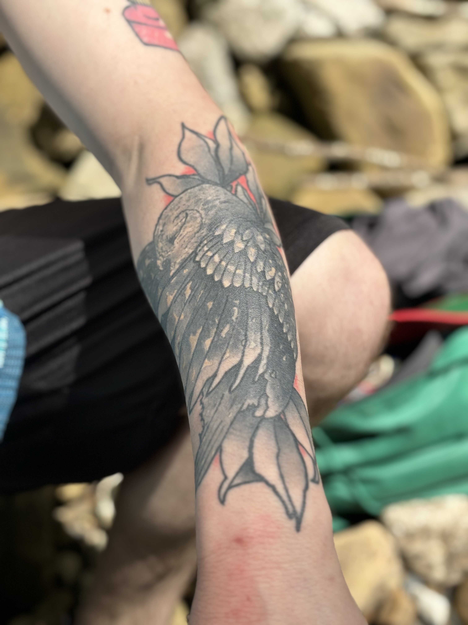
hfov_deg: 28.0
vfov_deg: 36.8
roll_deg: +1.6
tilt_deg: -21.5
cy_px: 312
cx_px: 234
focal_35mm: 52
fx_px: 937
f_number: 1.6
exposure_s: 1/763
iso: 32
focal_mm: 5.96
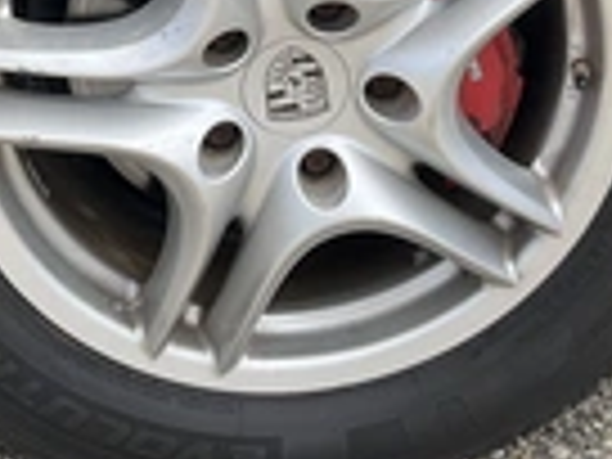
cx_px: 248
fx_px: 1503
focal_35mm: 85
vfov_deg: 16.6
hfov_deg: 23.0
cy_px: -99
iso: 25
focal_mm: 3
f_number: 1.8
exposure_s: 1/568
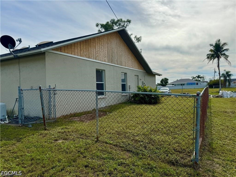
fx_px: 164
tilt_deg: -1.0
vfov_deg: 56.8
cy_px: 88
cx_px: 118
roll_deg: +1.5
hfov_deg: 71.6
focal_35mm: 24
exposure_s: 1/9009
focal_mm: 6.86
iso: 80
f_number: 1.78
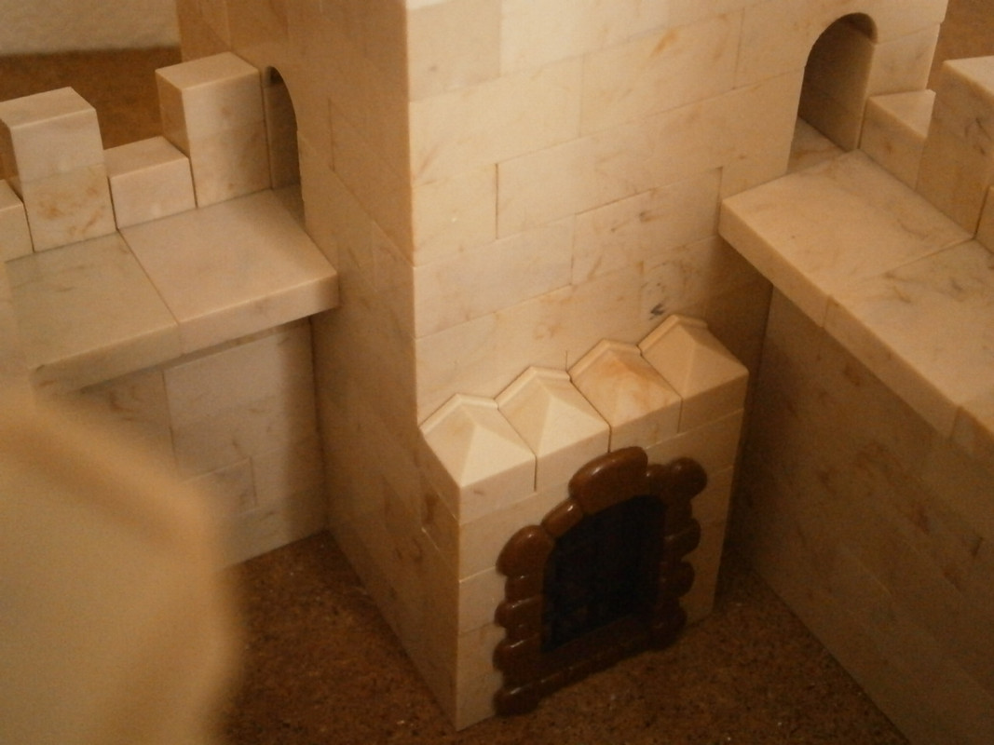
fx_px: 1349
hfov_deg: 40.4
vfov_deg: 30.9
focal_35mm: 47
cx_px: 497
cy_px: 372
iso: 1000
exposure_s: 1/15
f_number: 3.4
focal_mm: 8.3
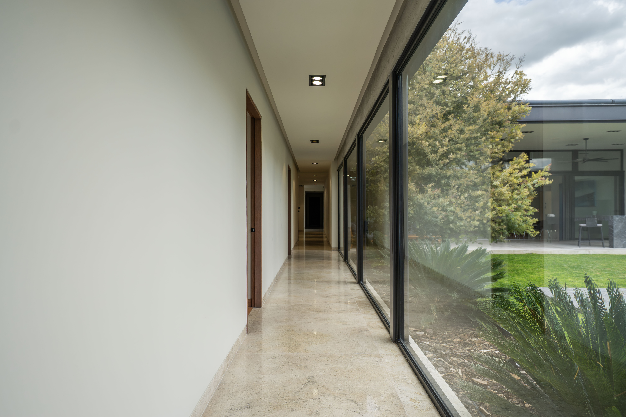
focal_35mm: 24
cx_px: 313
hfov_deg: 73.7
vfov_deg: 53.1
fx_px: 417
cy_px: 208
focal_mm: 24
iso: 250
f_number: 3.5
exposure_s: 1/1250
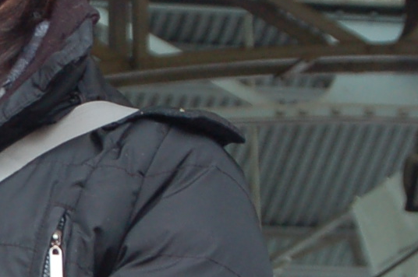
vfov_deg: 3.4
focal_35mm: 404
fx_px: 4685
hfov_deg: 5.1
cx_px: -262
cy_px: 202
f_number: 5.6
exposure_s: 1/40
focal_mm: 48
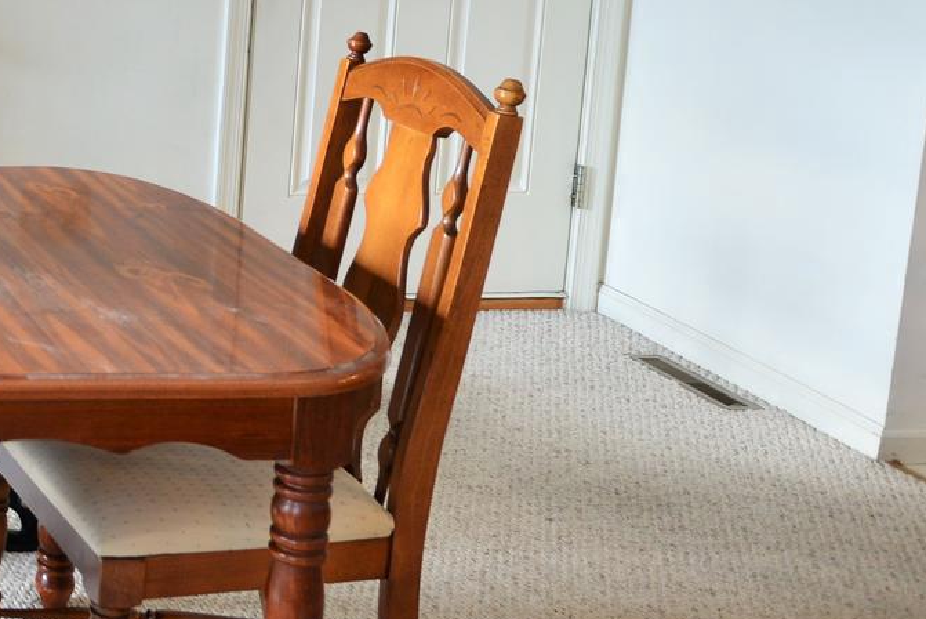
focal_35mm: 61
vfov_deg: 22.1
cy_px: 146
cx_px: -395
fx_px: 1570
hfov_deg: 26.0
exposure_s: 1/60
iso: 640
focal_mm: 20
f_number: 4
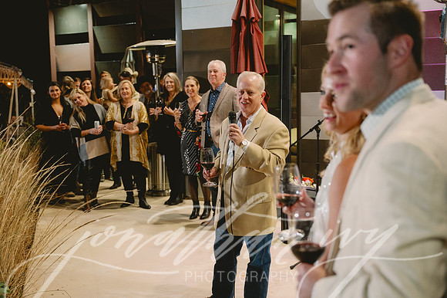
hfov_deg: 47.4
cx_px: 224
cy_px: 149
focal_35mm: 41
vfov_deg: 32.6
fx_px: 509
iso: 2500
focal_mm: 41
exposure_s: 1/100
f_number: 2.8
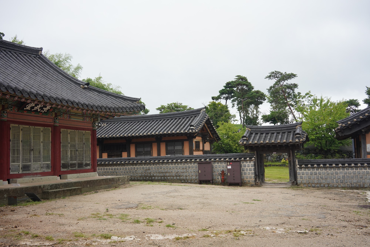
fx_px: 360
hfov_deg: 54.4
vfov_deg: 37.9
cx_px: 185
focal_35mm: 35
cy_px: 124
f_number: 9
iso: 800
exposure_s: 1/100
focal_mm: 35
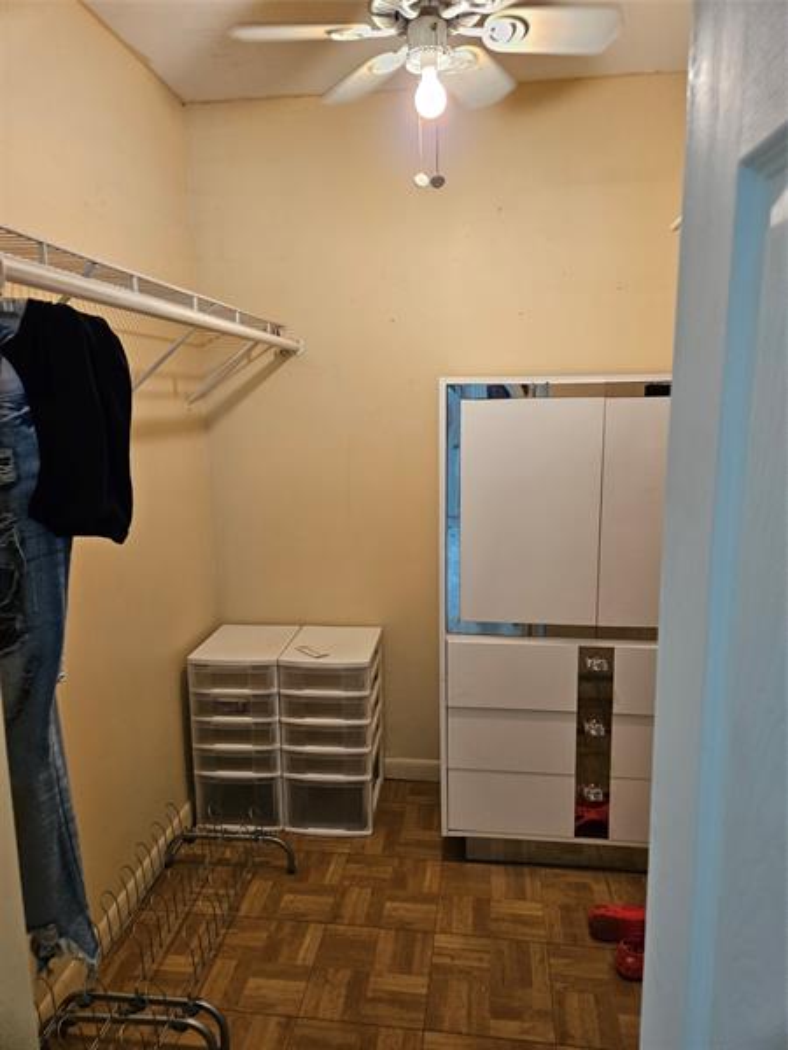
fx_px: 698
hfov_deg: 58.9
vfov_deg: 73.9
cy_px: 525
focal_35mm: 23
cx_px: 394
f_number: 1.8
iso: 200
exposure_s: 1/120
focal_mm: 5.4
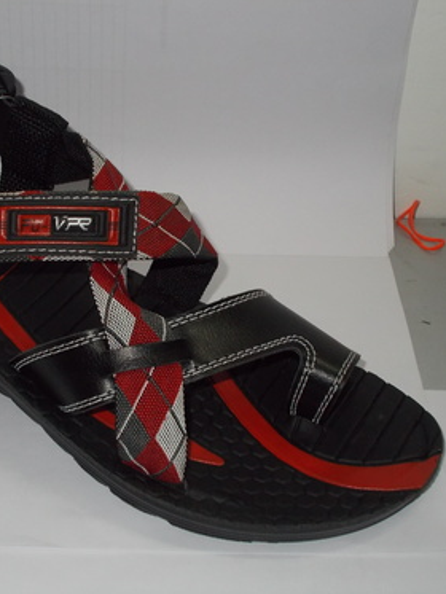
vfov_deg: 32.7
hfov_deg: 24.7
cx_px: 153
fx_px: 1013
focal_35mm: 59
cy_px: 297
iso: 200
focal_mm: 7.9
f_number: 4.2
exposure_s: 1/30
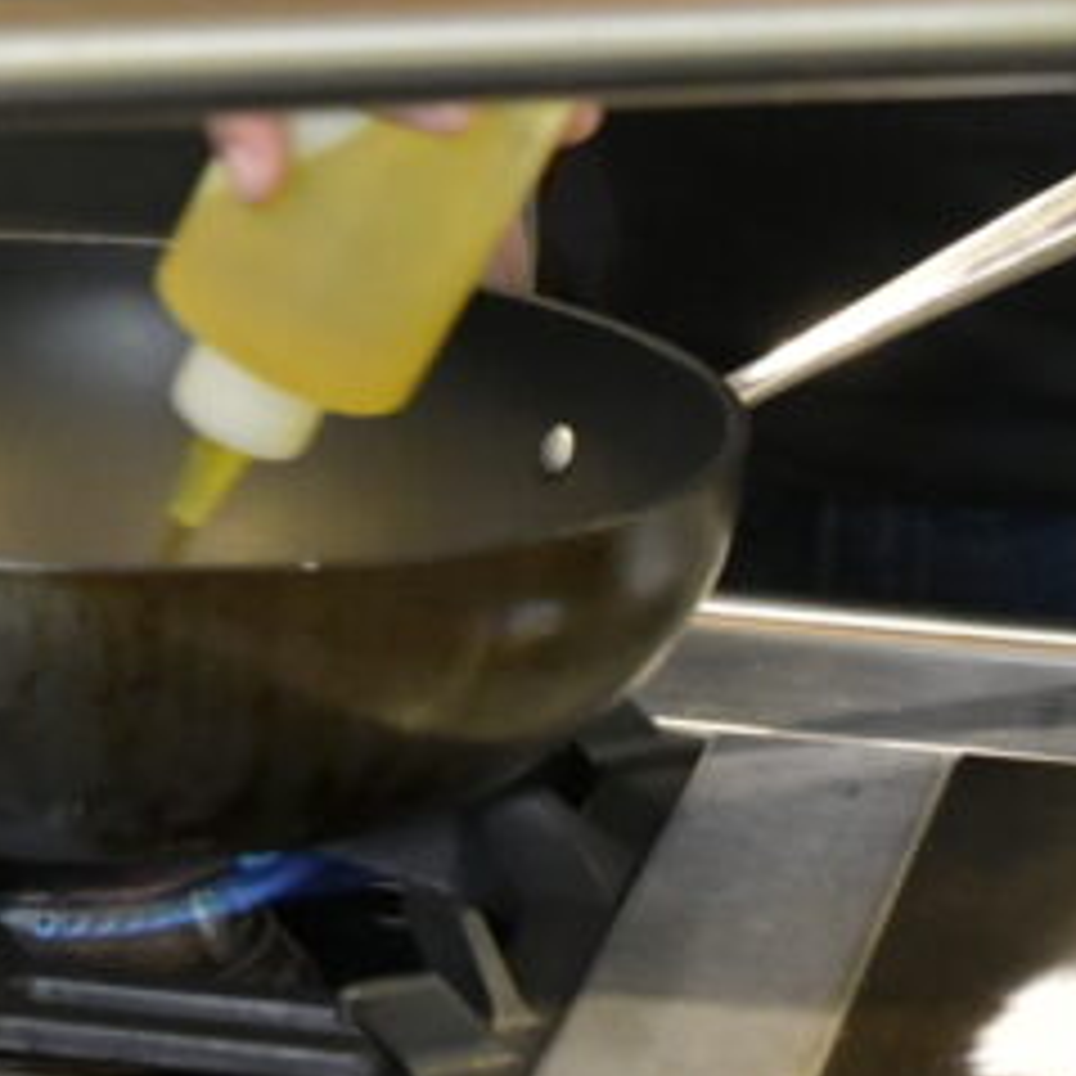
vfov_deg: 7.2
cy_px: -896
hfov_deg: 7.4
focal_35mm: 235
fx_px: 8264
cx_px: 27
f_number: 5.6
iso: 2000
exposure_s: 1/100
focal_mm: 44
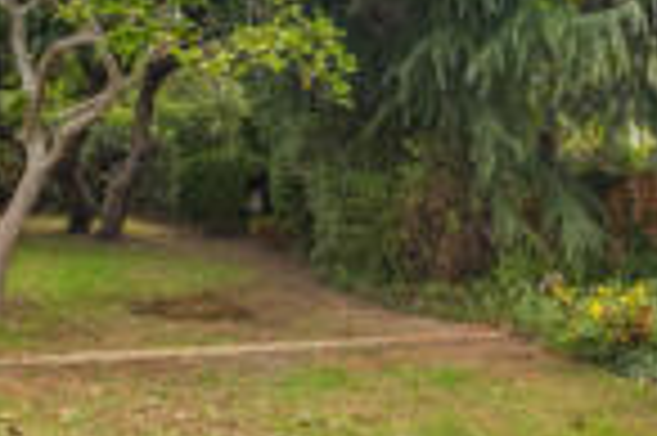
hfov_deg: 40.1
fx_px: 893
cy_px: 227
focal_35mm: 49
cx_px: 410
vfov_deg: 27.5
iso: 400
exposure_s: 1/320
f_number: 5.6
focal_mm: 10
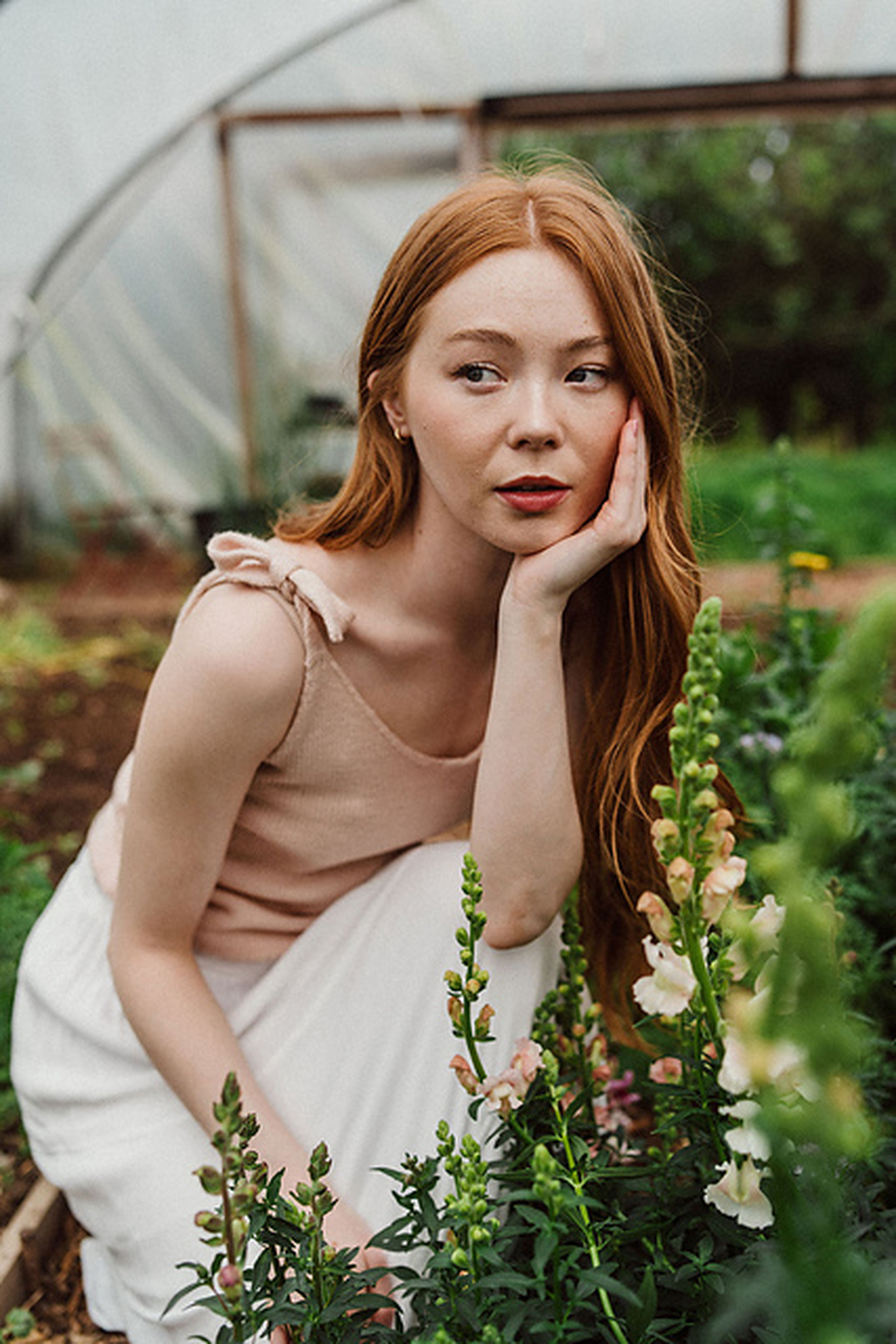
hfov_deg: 37.9
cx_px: 448
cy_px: 672
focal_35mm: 35
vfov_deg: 54.4
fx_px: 1306
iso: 160
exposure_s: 1/1600
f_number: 2.5
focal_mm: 35
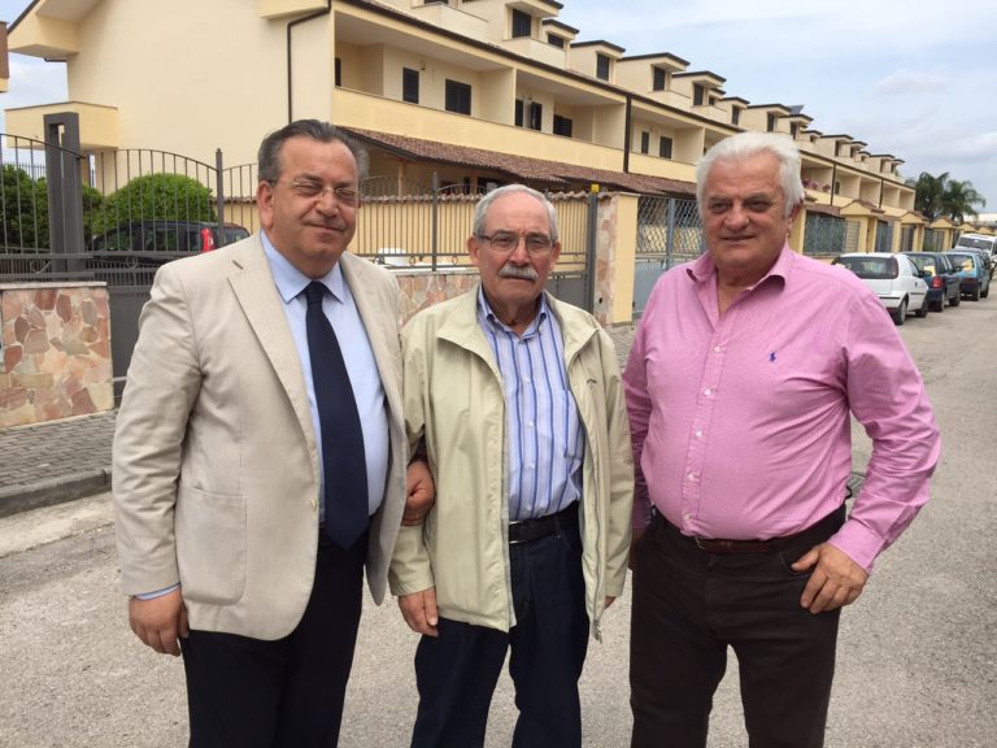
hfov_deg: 61.7
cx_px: 498
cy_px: 374
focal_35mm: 29
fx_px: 835
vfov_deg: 48.2
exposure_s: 1/1319
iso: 32
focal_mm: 4.15
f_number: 2.2
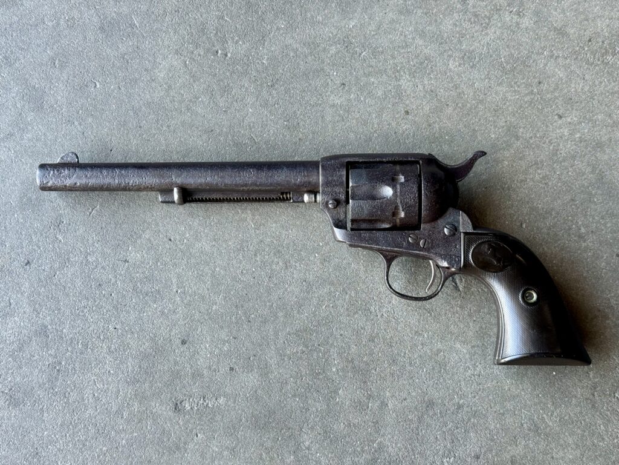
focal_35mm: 48
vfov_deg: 30.3
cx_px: 310
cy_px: 232
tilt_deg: -81.3
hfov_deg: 39.7
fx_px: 858
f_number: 1.78
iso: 100
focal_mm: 6.76
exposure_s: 1/120
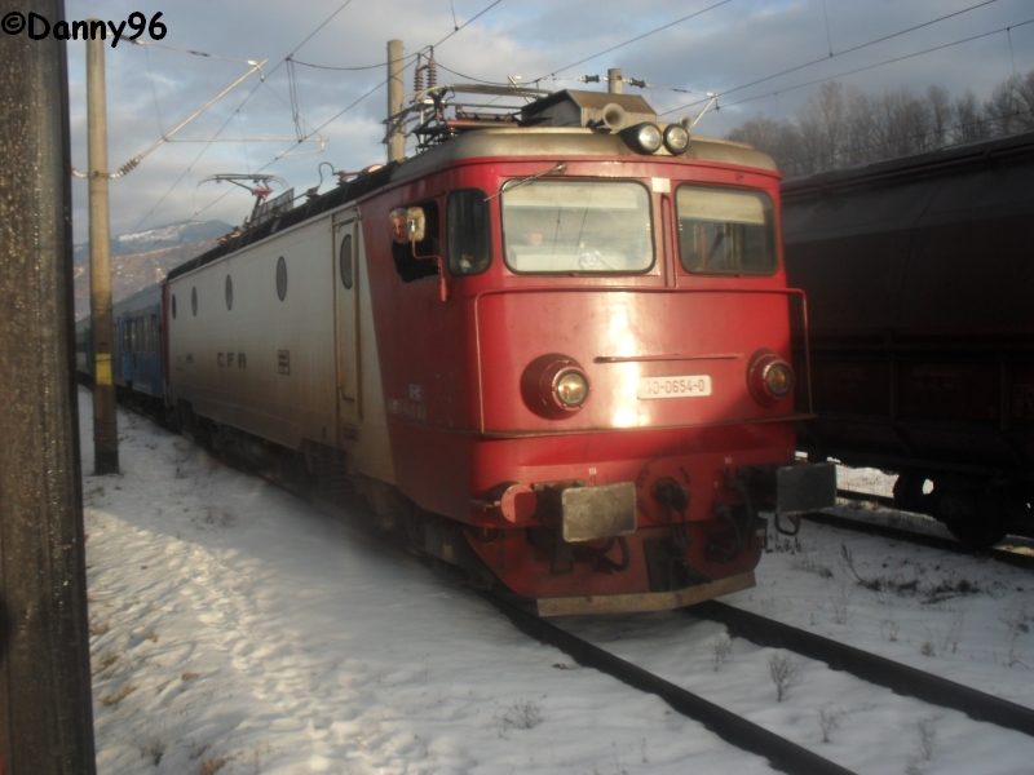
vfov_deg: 40.7
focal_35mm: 35
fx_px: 1045
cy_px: 388
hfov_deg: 52.6
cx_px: 517
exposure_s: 1/125
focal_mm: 6.3
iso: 100
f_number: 8.4
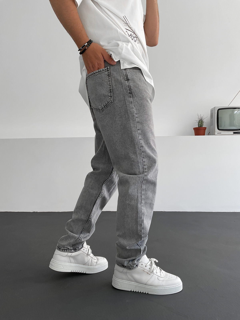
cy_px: 160
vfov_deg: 61.7
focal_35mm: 29
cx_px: 120
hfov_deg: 48.2
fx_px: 268
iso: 32
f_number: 1.8
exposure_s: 1/120
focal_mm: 3
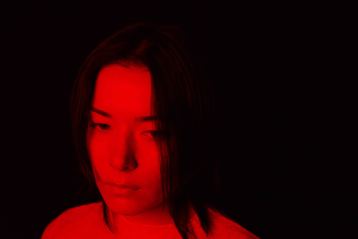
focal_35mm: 52
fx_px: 522
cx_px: 179
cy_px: 120
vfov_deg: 25.8
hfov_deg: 37.9
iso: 1250
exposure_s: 1/125
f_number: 1.8
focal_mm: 35
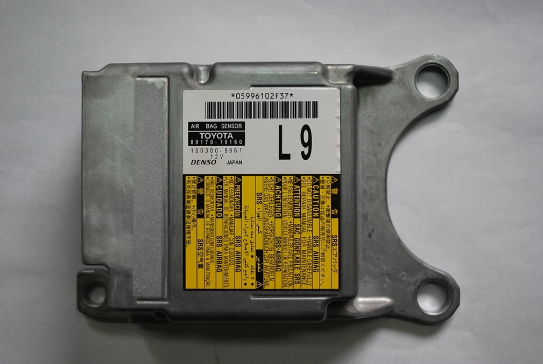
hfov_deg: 44.9
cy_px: 182
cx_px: 272
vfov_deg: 30.9
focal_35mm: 44
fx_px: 657
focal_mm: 29
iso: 200
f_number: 4.8
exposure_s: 1/80
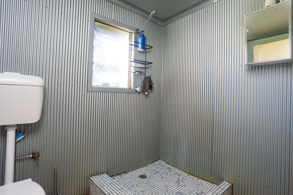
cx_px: 146
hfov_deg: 90.0
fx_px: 146
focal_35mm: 18
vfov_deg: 67.4
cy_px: 98
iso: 320
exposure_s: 1/25
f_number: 4.5
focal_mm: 18
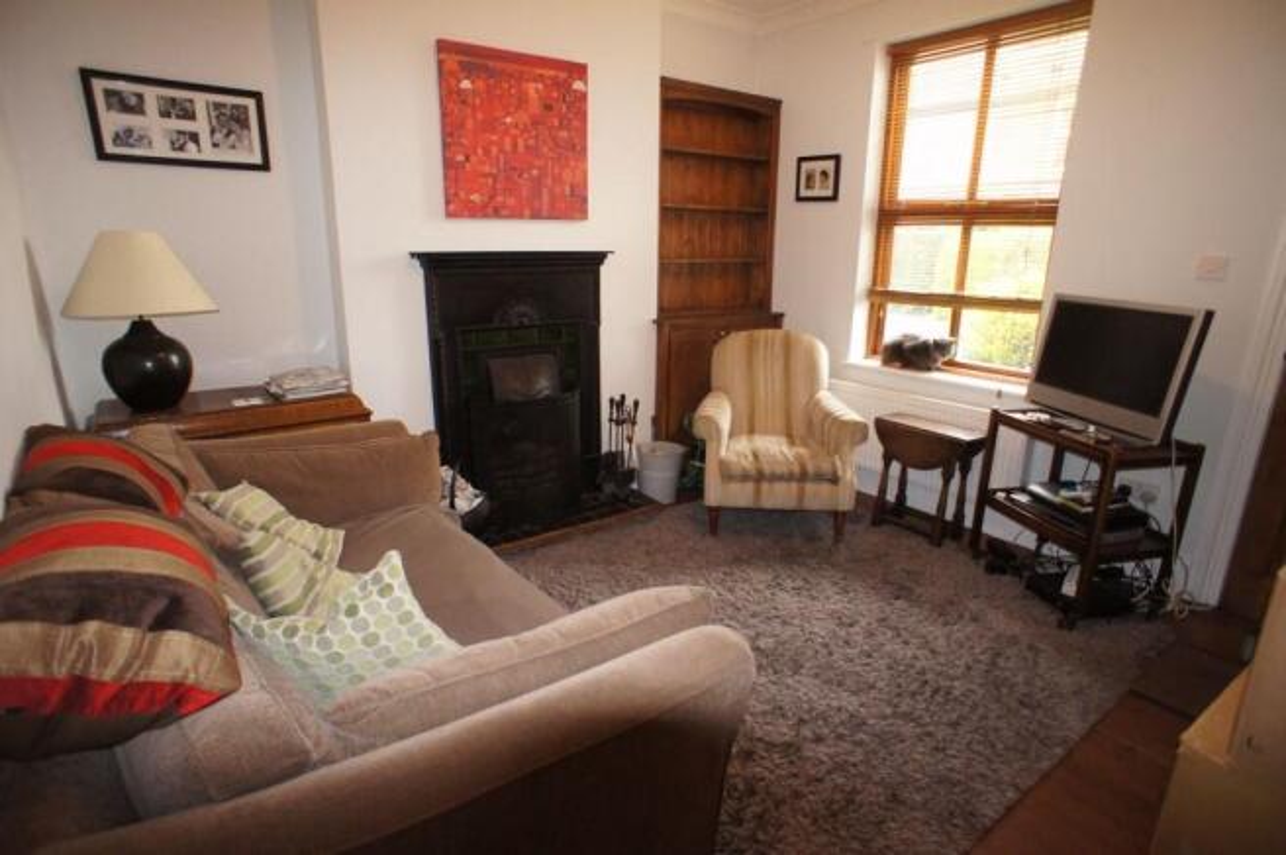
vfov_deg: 53.0
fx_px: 856
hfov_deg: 73.8
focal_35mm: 24
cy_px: 428
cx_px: 643
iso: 1000
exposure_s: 1/60
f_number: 2.8
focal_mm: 16
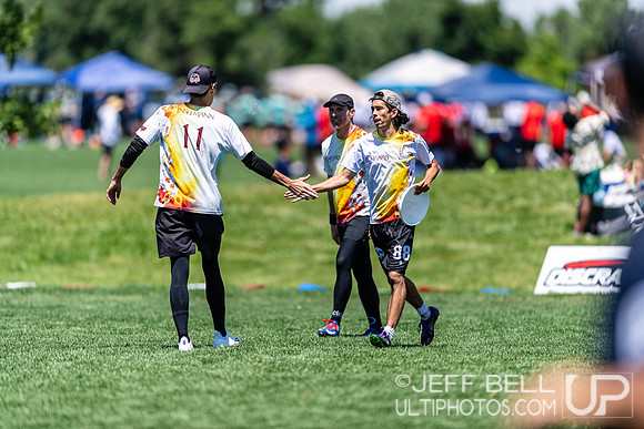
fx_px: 7157
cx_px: 322
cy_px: 214
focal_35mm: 400
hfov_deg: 5.2
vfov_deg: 3.4
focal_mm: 400
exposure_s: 1/2000
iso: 100
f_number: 2.8
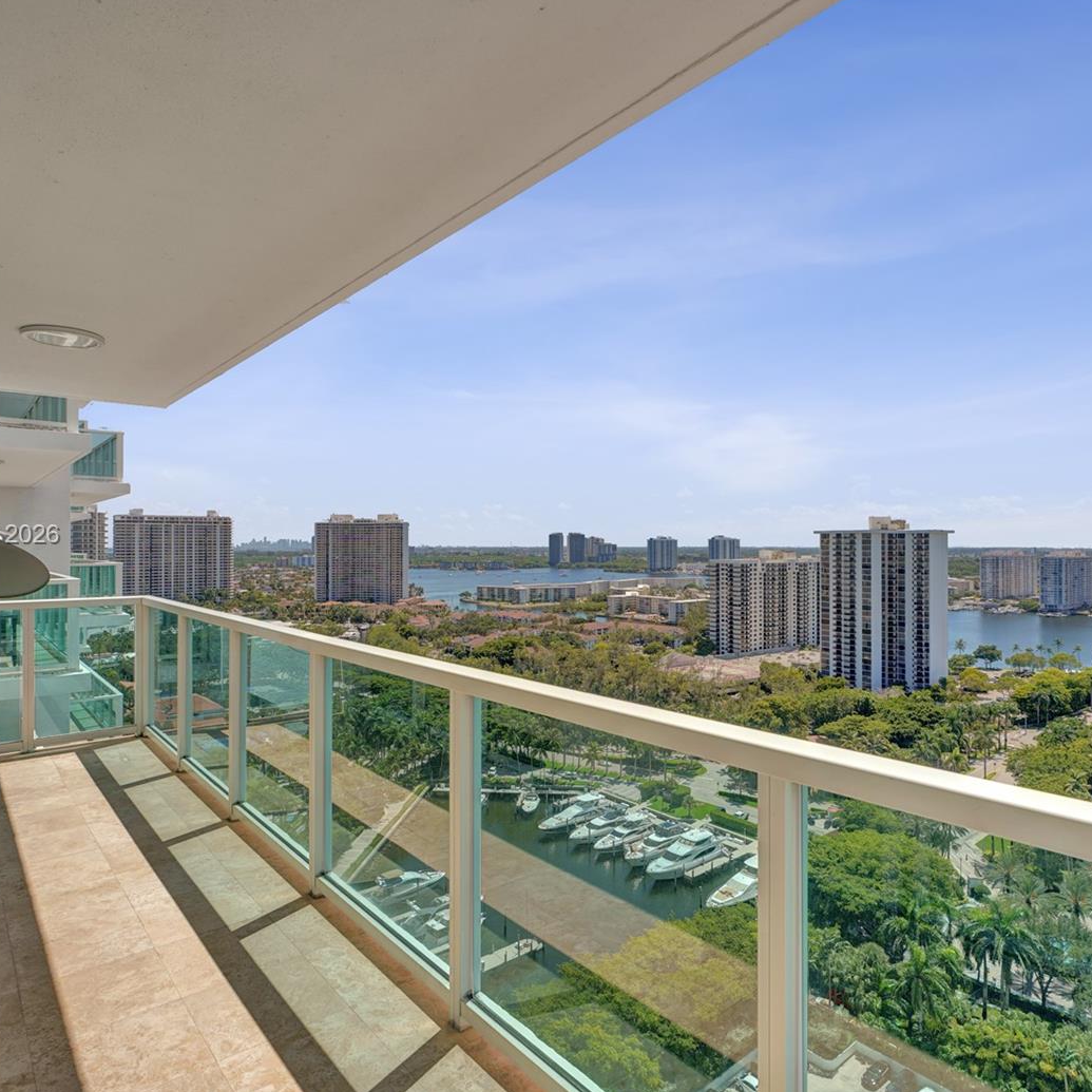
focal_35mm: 21
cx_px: 575
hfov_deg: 72.1
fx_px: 749
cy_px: 537
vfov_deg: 72.1
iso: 100
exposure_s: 1/500
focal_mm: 16
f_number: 5
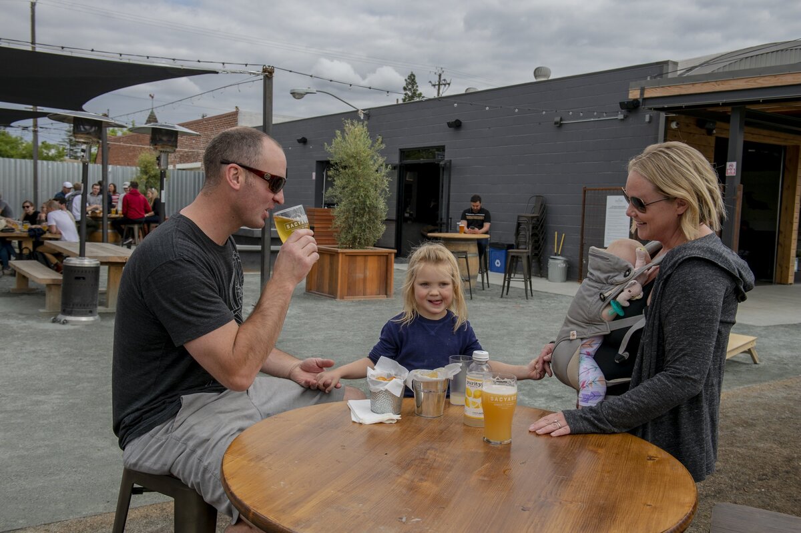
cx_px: 400
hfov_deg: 54.5
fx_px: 778
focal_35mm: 35
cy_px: 266
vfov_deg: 37.8
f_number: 6.3
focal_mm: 35
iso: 100
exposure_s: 1/250
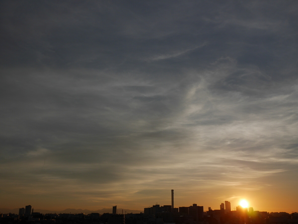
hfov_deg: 46.8
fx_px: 345
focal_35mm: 40
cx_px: 149
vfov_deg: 36.0
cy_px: 112
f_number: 9
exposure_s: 1/400
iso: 200
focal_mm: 20
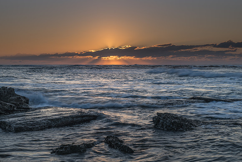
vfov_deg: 23.5
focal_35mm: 58
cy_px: 78
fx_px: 391
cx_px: 126
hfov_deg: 34.4
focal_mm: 55
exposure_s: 1/8
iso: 31
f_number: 11
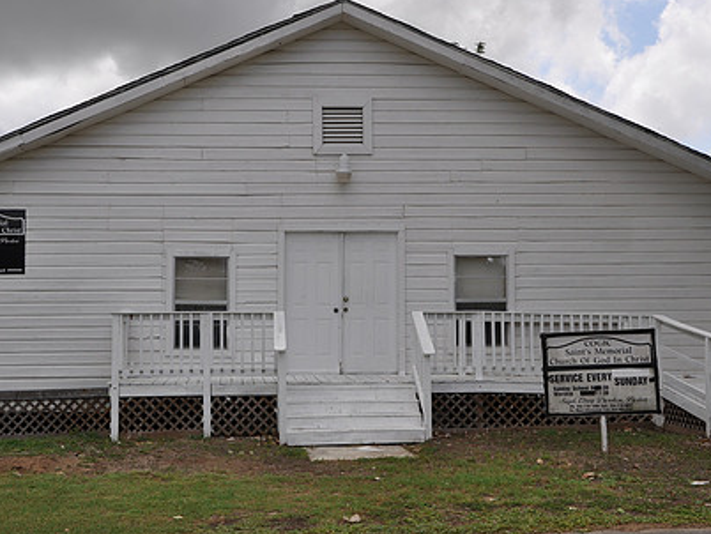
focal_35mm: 54
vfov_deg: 27.1
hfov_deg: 35.5
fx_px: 1110
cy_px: 245
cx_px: 341
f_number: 10
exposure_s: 1/100
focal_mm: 26
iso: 200
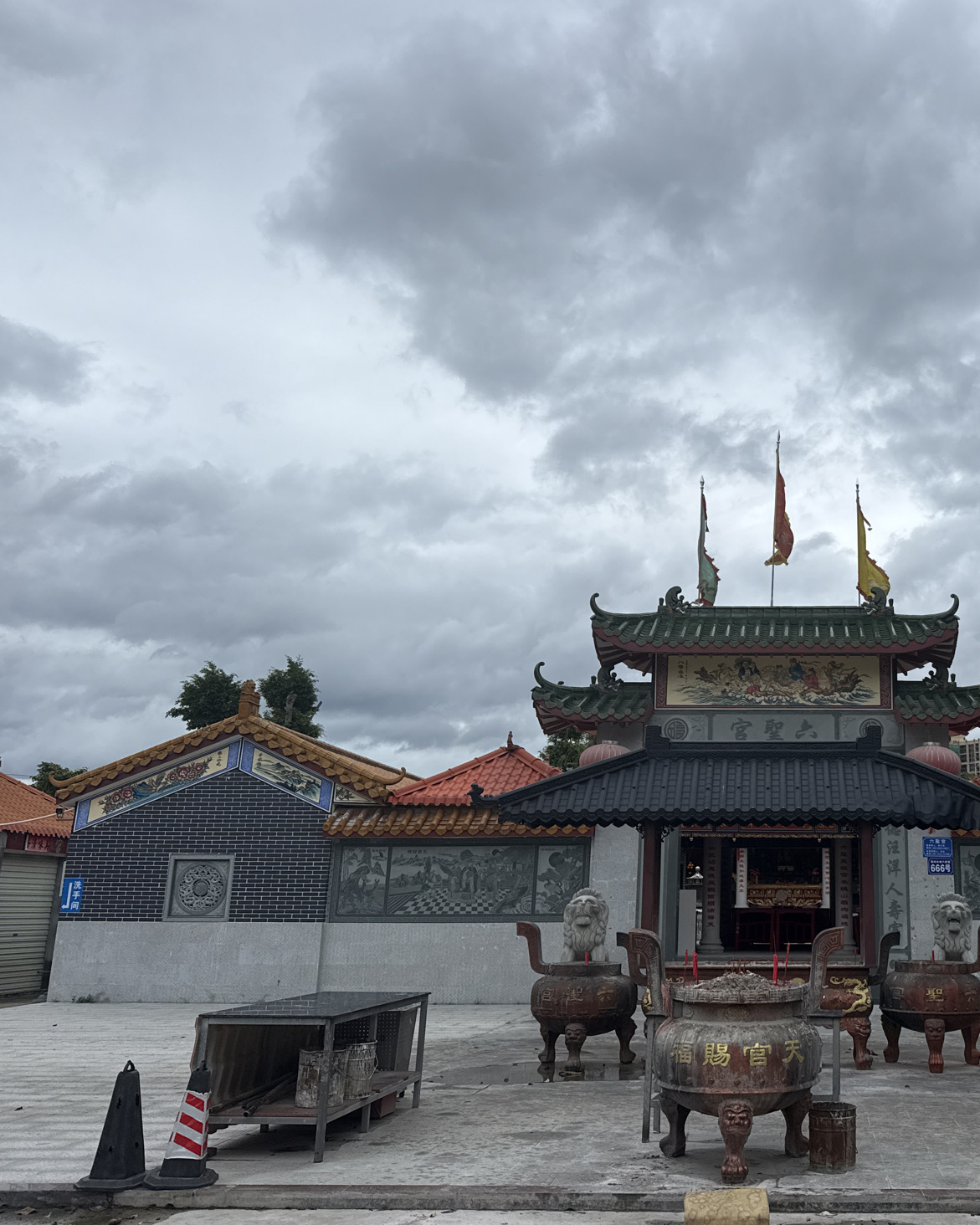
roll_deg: -0.4
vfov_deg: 55.7
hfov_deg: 43.8
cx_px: 772
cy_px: 613
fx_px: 1160
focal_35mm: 32
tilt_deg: +15.4
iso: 80
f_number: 1.78
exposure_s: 1/4975
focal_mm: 6.76
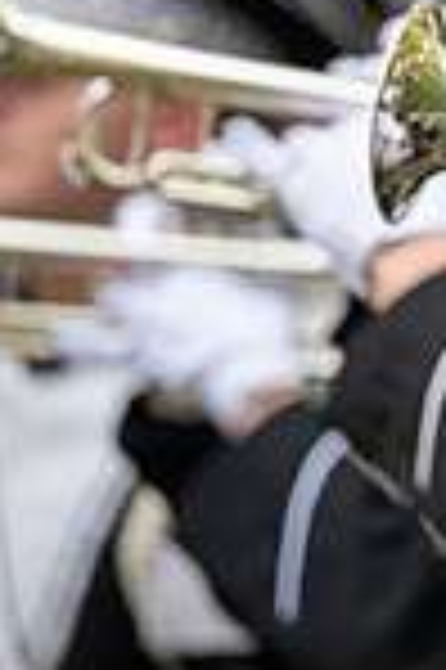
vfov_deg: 2.7
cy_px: 81
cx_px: 788
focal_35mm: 778
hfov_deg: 1.8
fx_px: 14490
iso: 160
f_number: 2.8
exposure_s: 1/500
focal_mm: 200
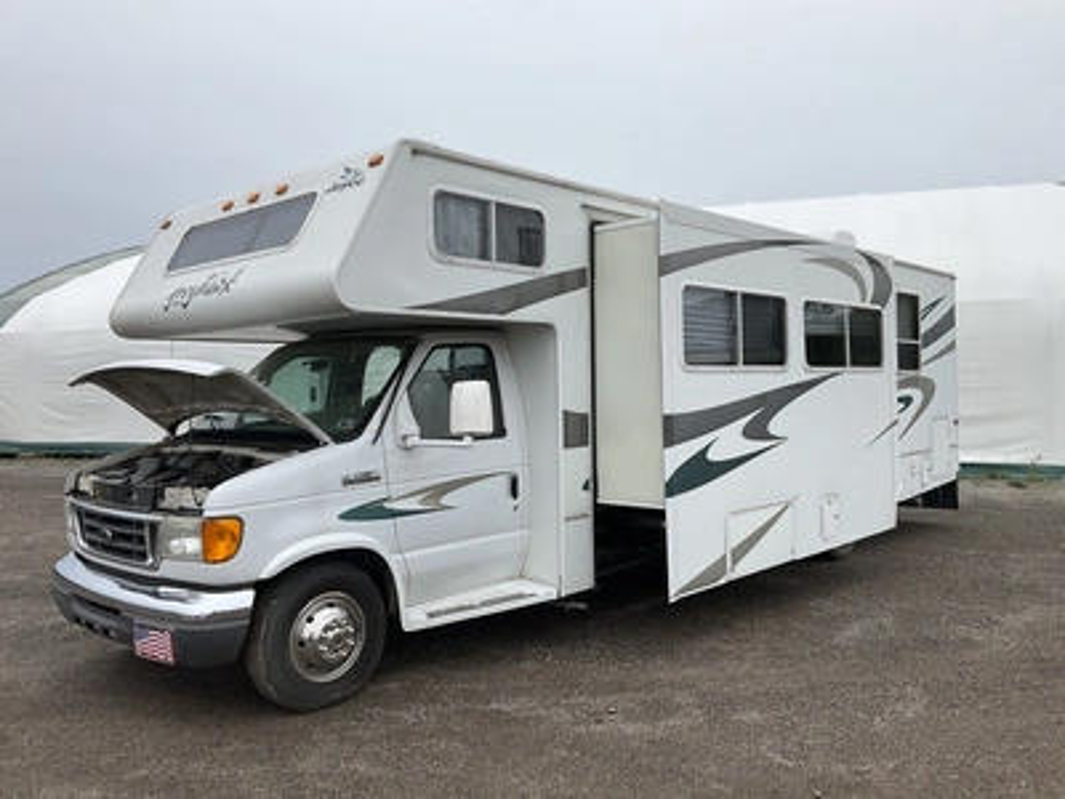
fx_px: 892
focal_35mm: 29
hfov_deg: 61.7
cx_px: 532
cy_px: 400
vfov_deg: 48.2
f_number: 1.8
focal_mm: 3
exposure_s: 1/1848
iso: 25
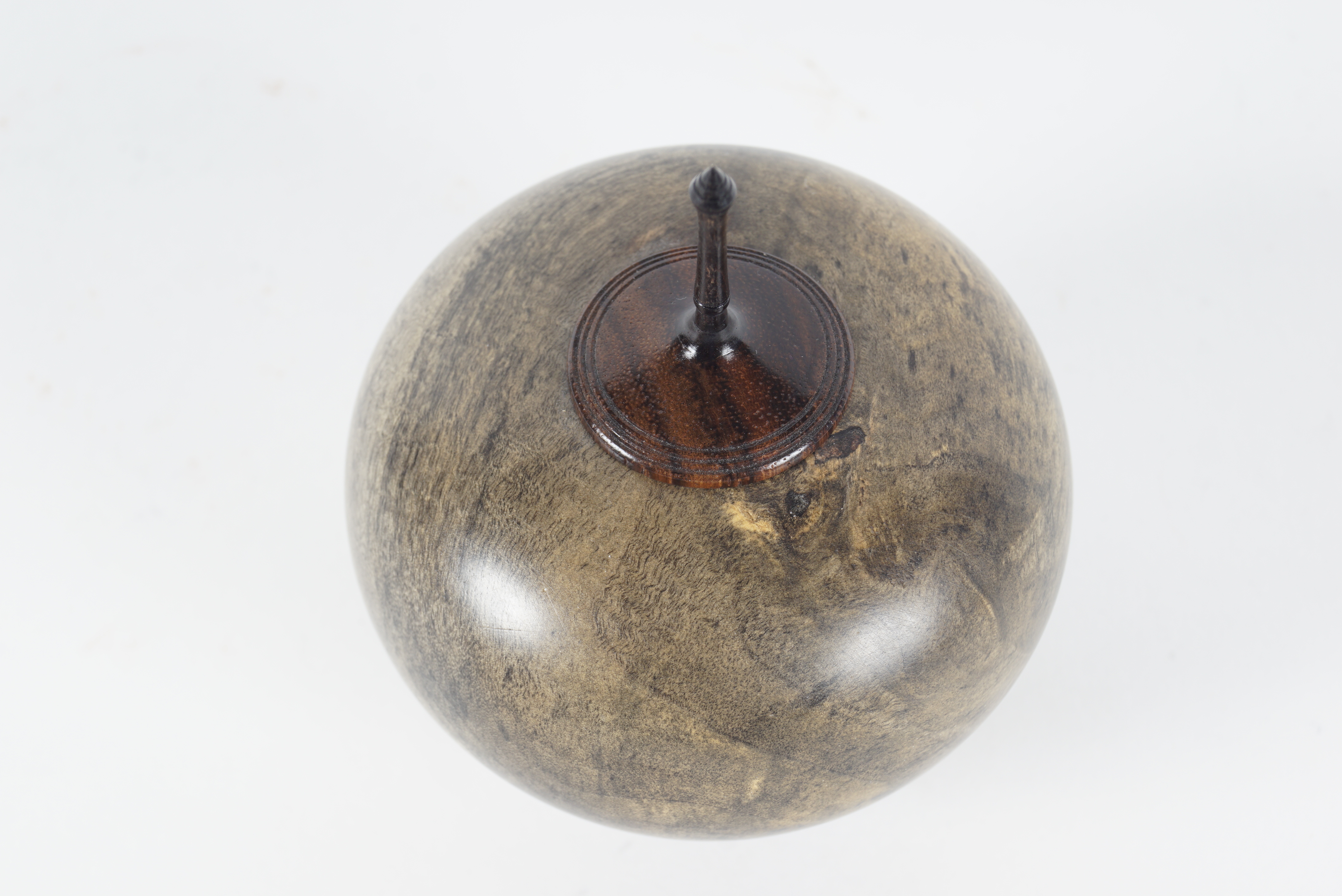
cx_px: 671
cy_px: 448
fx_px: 2797
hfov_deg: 27.0
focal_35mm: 75
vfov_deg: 18.2
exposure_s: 1/125
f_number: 13
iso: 100
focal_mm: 50
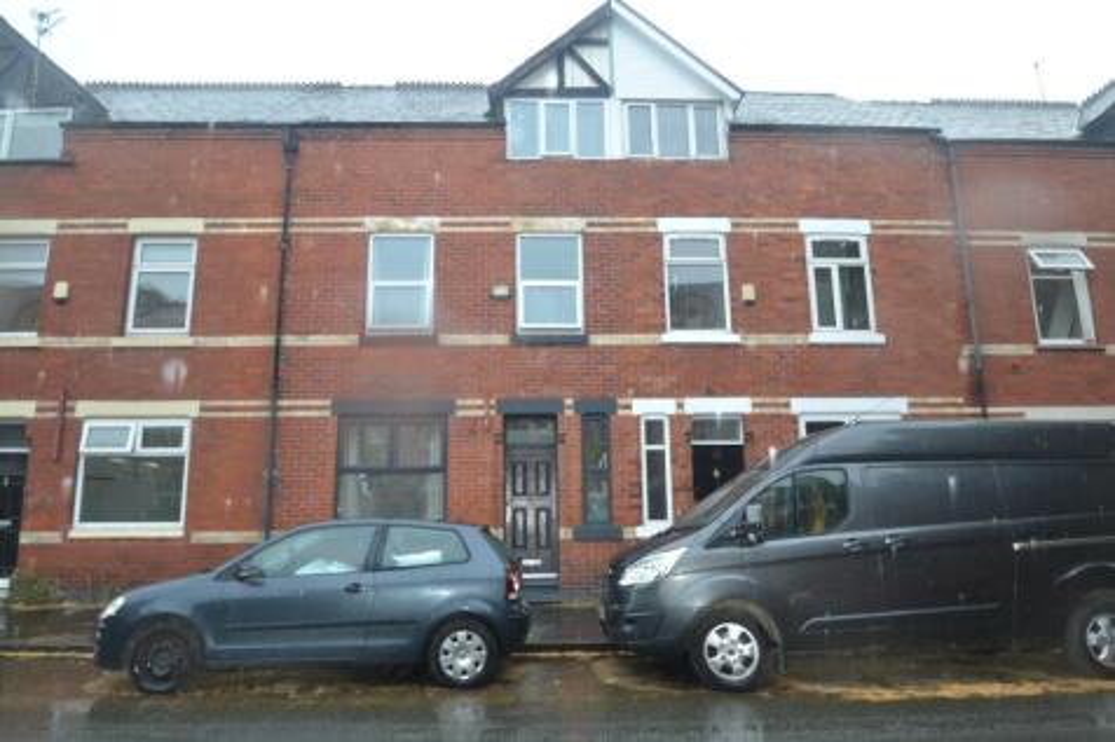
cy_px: 371
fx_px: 650
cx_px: 558
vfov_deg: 59.5
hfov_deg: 81.2
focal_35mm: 21
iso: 400
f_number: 4
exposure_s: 1/80
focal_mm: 14
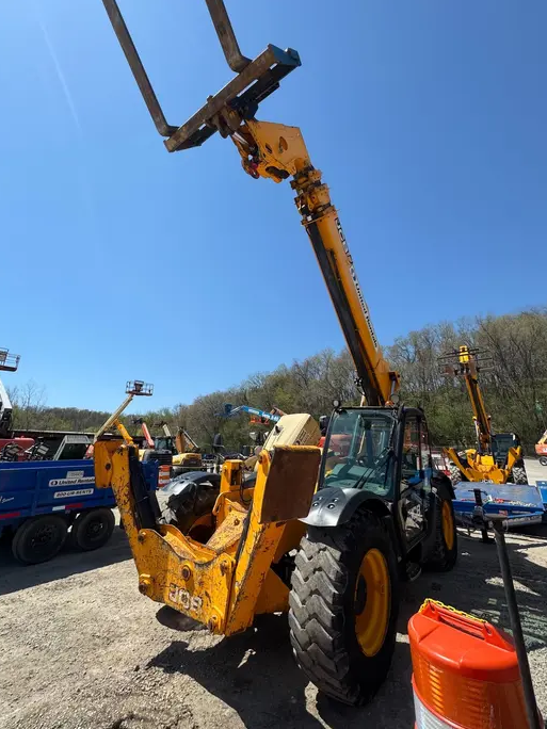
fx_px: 316
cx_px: 269
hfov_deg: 81.7
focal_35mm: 15
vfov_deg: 98.1
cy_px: 352
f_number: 2.2
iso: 50
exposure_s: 1/2083
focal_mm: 2.22
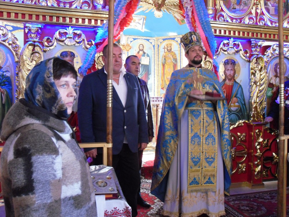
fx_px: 292
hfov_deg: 52.6
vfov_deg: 40.7
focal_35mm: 35
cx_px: 144
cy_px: 108
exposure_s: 1/11
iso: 400
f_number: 3.5
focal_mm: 6.3
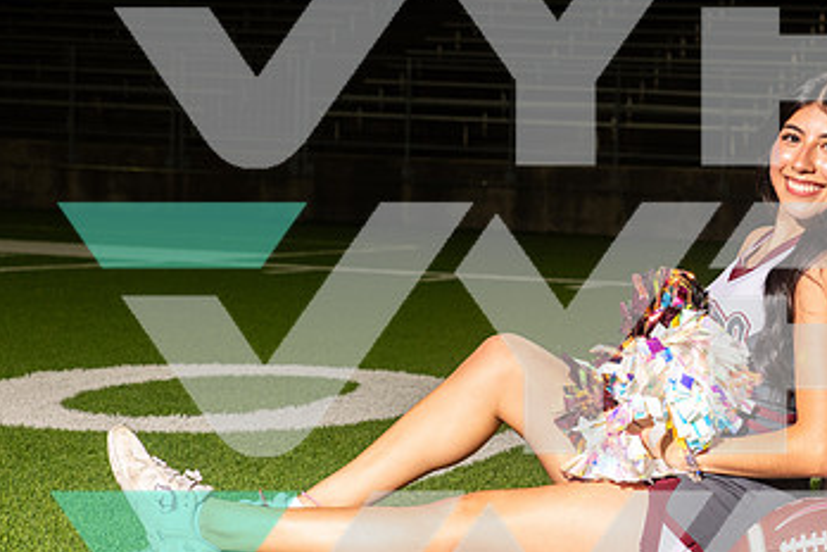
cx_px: 663
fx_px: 2297
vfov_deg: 13.7
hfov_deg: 20.2
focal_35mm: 100
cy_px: 330
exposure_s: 1/400
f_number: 7.1
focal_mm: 60
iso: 1000
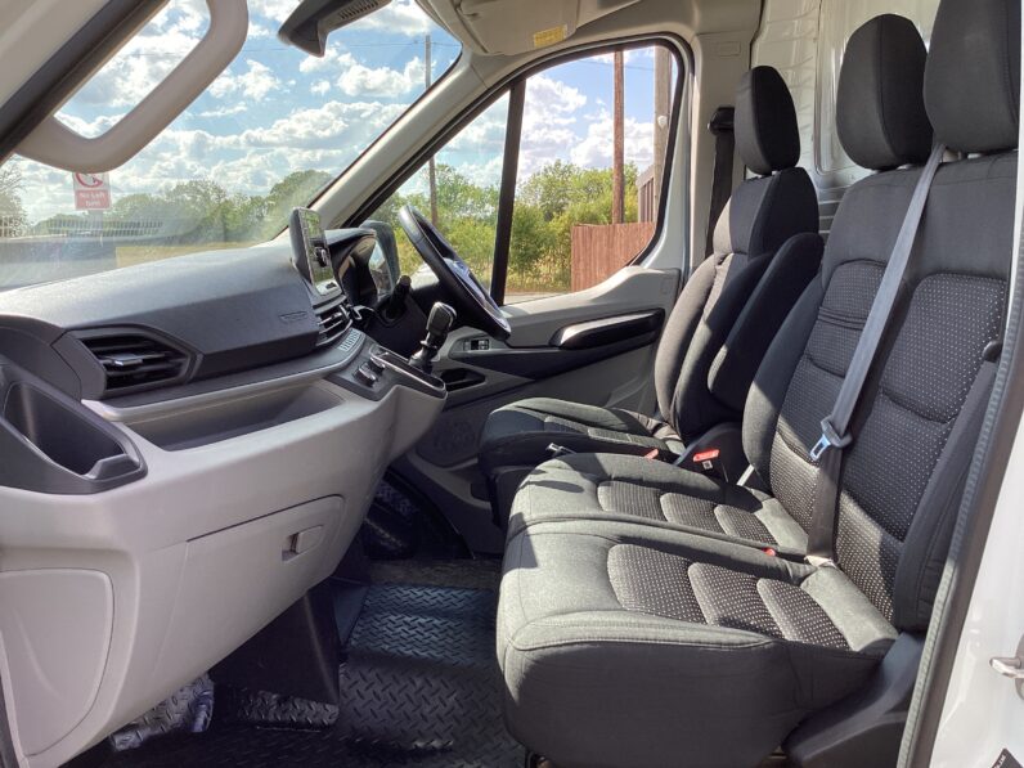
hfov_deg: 58.4
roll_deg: +0.7
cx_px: 512
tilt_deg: -10.0
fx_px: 917
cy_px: 384
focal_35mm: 31
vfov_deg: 45.4
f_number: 2.4
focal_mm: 3.3
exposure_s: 1/234
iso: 25
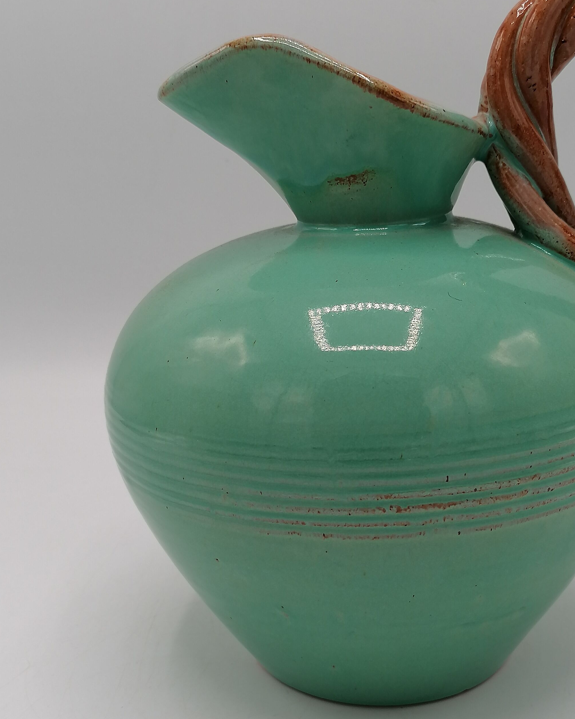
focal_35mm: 51
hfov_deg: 29.6
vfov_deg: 36.6
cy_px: 397
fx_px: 1085
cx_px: 346
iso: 50
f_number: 1.8
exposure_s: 1/375
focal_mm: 4.75
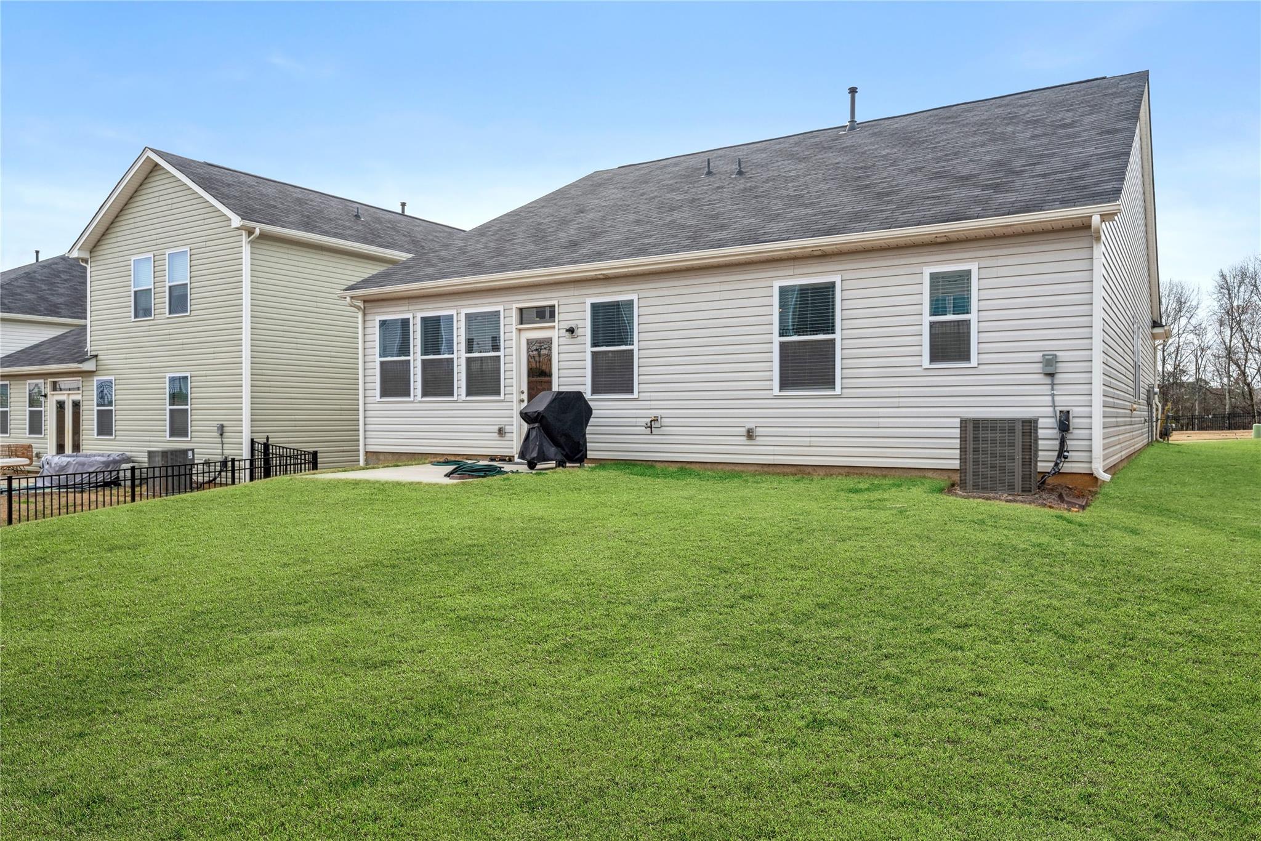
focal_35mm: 25
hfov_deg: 71.5
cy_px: 420
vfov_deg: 51.3
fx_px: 876
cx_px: 630
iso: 200
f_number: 8
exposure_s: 1/500
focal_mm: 25
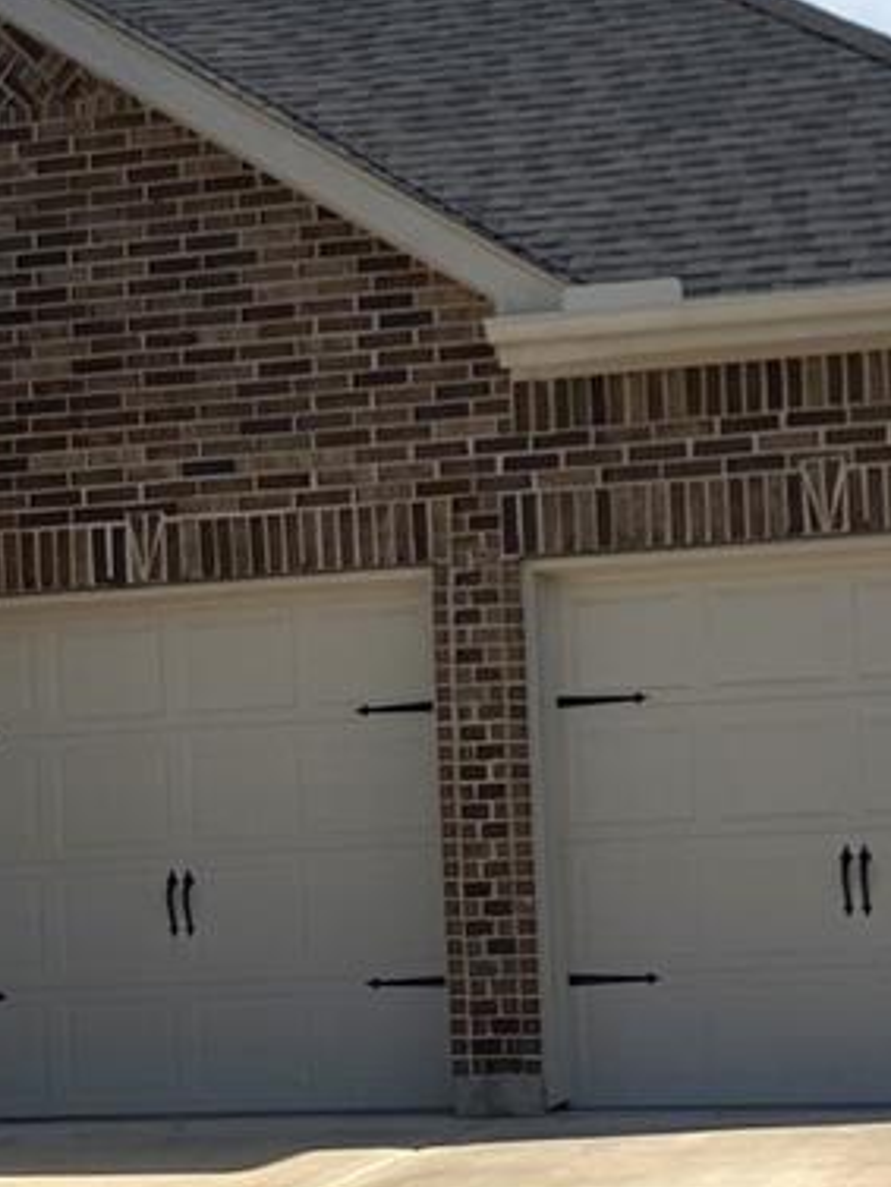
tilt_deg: +4.2
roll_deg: +1.2
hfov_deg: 13.0
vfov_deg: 17.3
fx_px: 3910
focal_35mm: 114
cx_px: 268
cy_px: 683
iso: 32
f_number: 1.8
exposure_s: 1/2114
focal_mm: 3.99
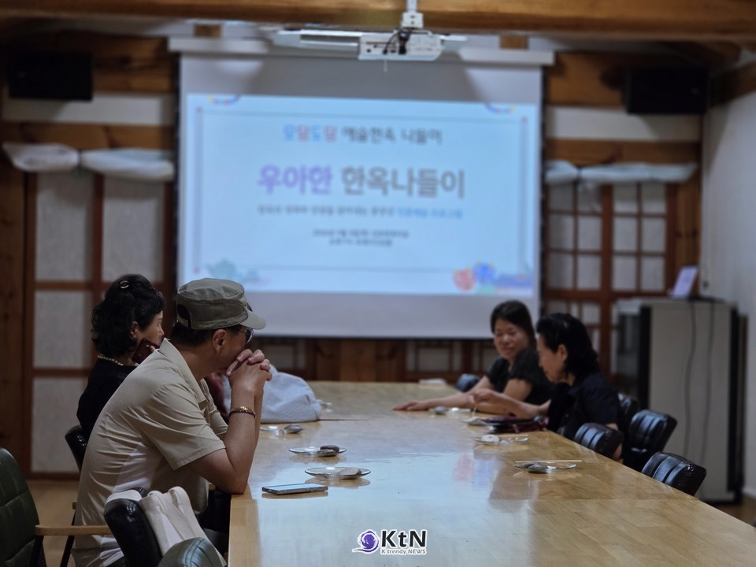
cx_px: 378
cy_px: 284
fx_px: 1507
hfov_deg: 28.2
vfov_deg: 21.3
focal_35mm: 69
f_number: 2.4
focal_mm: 7
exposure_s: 1/120
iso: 200
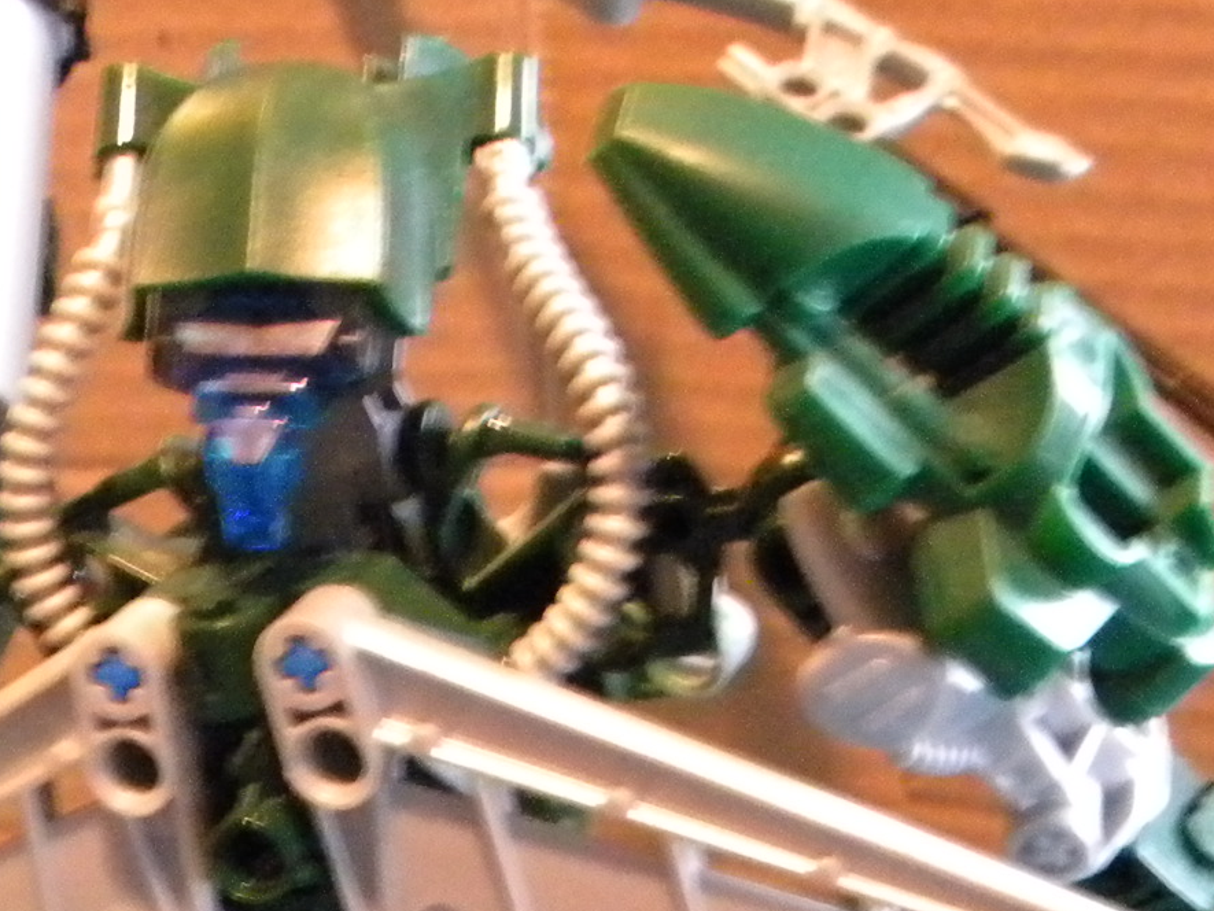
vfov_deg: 17.2
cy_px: 1069
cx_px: 481
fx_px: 2876
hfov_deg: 23.8
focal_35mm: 82
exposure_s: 1/10.3
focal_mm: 5
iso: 800
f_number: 3.5
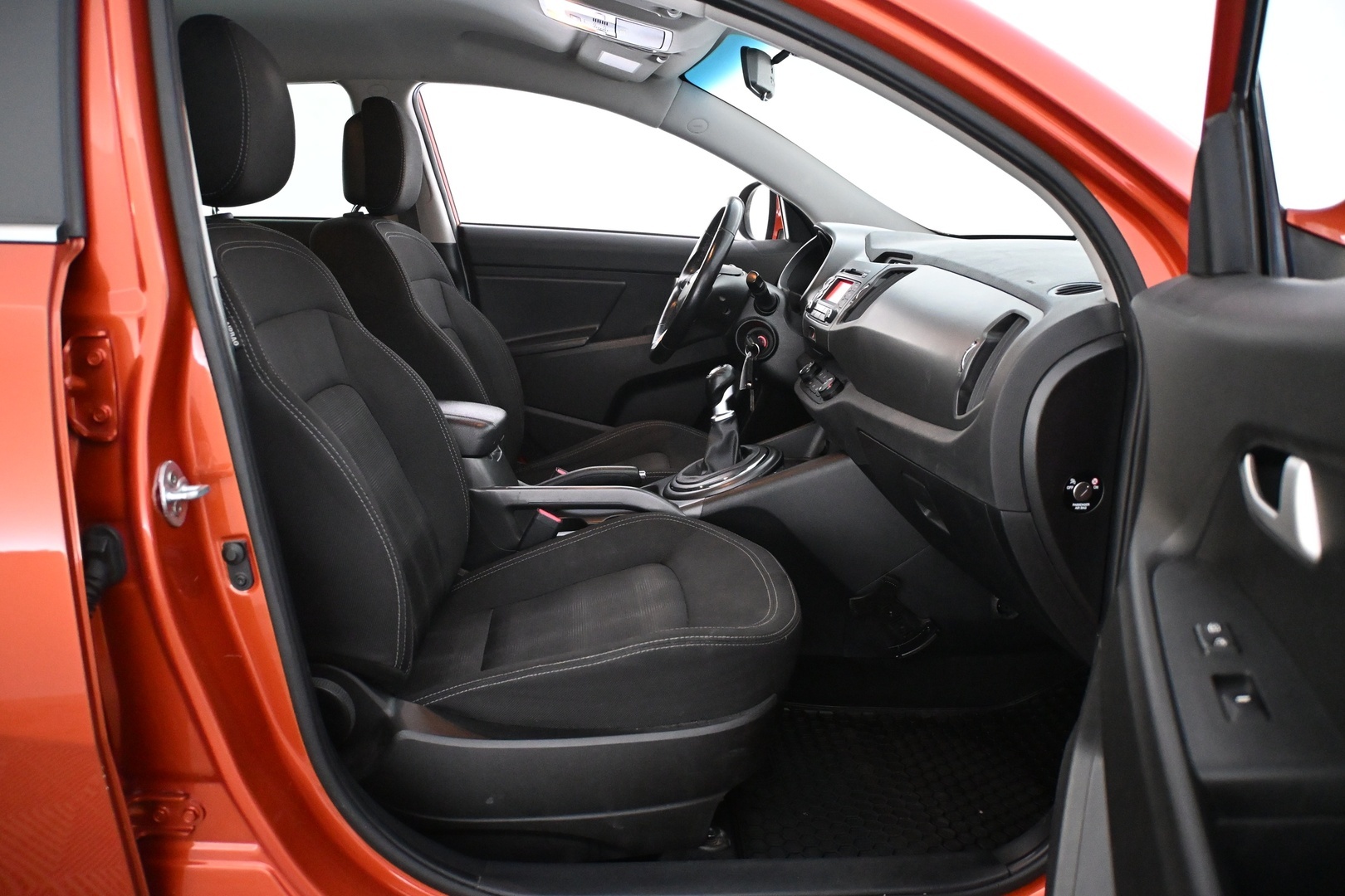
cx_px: 672
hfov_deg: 43.0
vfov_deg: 29.4
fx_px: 1709
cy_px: 448
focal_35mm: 46
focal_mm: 30.5
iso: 4500
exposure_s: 1/60
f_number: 4.8
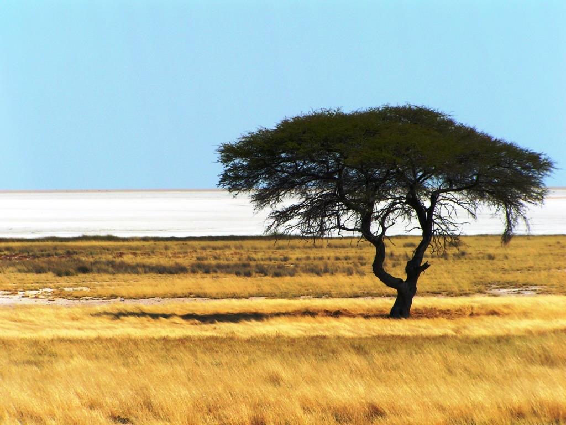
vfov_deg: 6.9
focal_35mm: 216
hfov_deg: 9.2
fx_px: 3532
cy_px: 212
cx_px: 283
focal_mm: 33
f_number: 6.3
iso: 50
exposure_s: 1/500
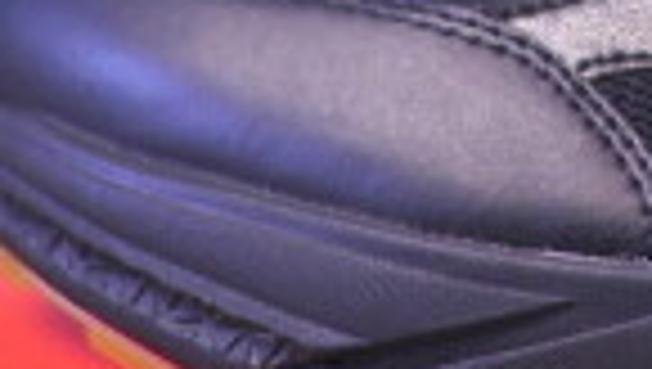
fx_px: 7478
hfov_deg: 4.9
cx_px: 1079
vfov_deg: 2.8
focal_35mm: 432
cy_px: -376
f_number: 2.2
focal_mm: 50
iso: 250
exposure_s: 1/320
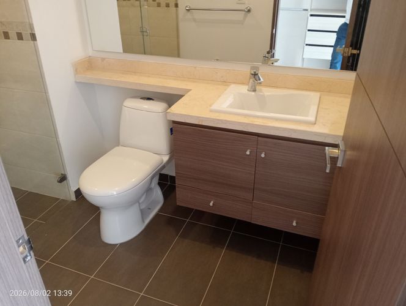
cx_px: 203
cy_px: 153
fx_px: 329
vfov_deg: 49.9
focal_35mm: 28
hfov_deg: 63.4
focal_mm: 3.98
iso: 785
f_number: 1.8
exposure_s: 1/24
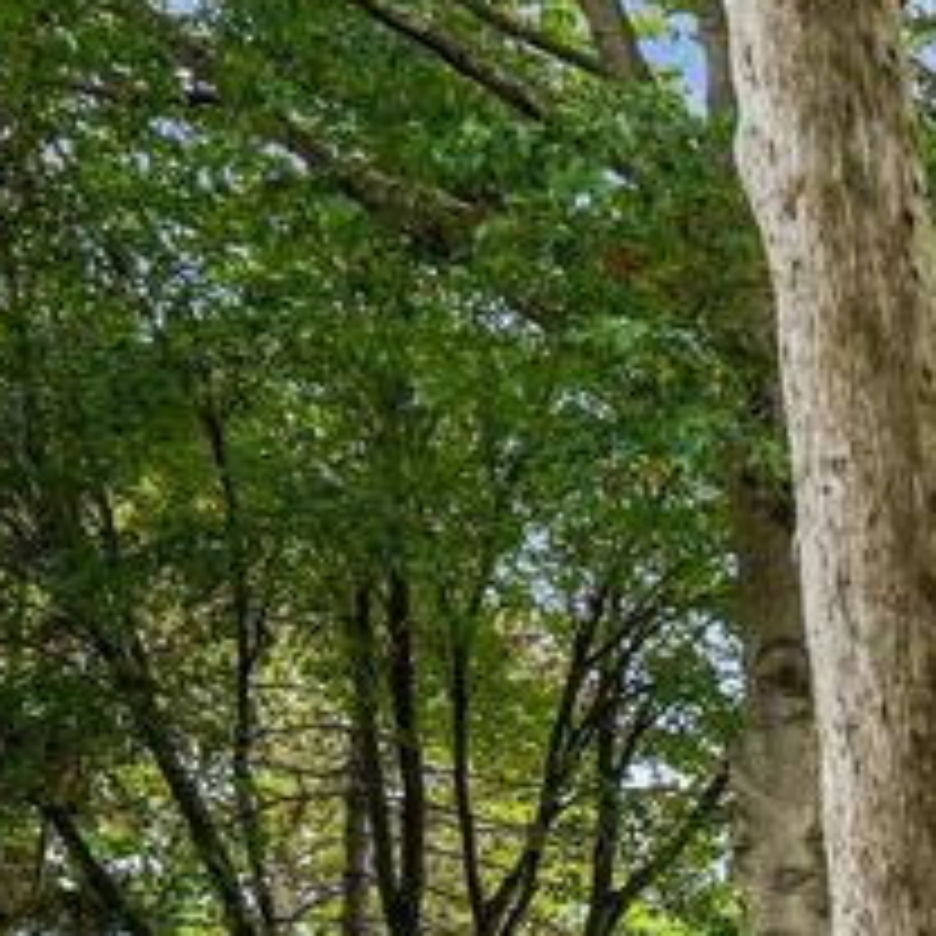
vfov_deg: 21.6
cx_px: 2025
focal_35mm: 67
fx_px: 2050
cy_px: 1402
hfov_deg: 16.7
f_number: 8
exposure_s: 1/500
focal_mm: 16
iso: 1250
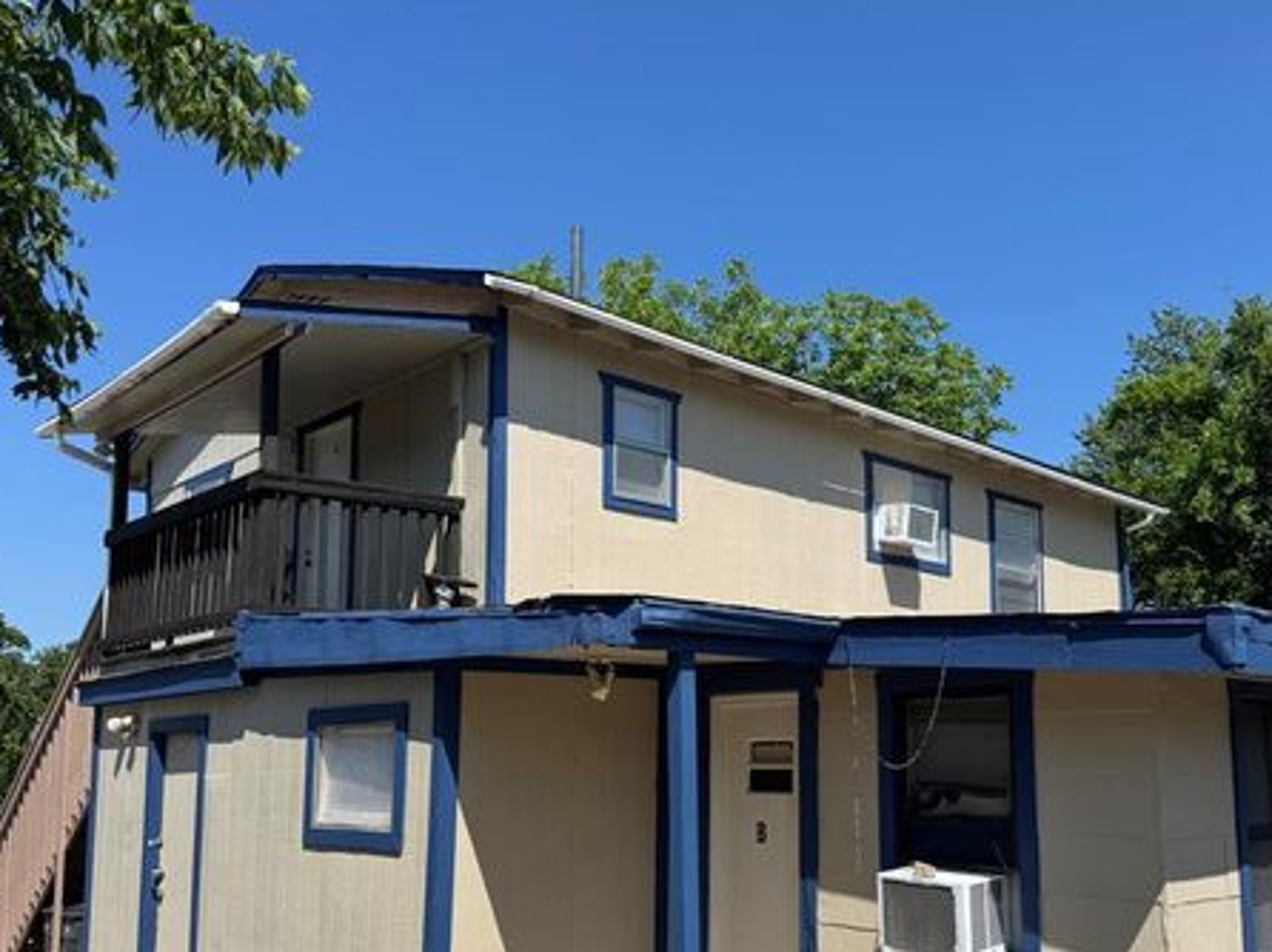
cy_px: 631
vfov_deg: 43.5
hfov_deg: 56.4
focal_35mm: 32
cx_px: 759
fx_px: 1175
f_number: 1.78
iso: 80
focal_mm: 6.76
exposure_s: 1/4608
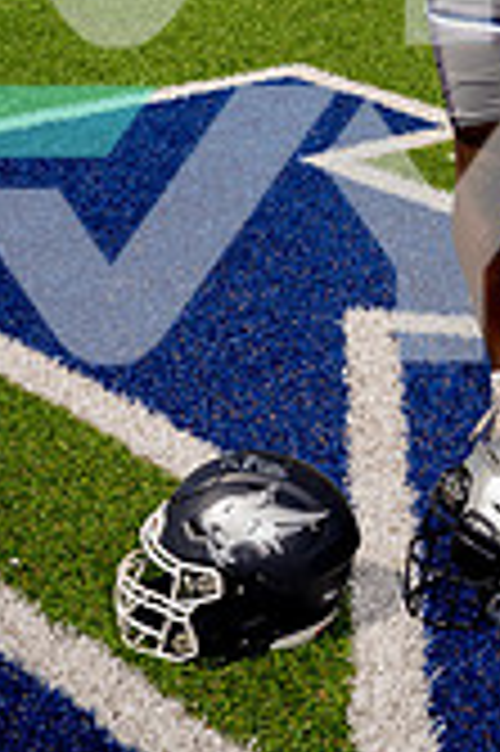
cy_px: -90
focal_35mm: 97
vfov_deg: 20.0
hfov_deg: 13.8
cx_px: 559
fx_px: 2025
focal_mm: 36
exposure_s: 1/250
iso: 100
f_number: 7.1
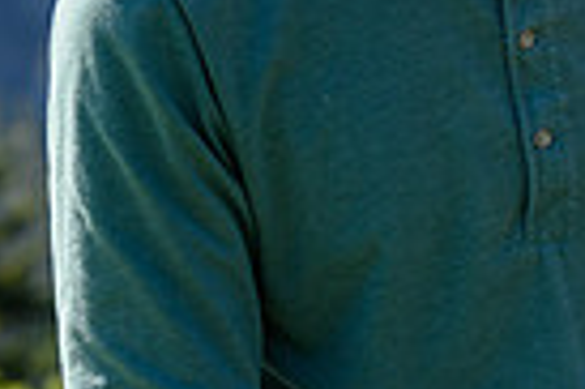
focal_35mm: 317
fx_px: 5145
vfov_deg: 4.3
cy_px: 133
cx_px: 1089
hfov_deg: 6.4
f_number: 5
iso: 100
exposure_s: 1/320
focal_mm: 75
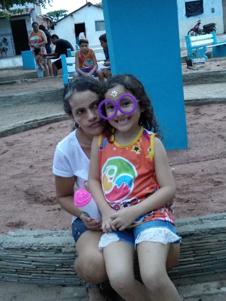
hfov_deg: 53.1
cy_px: 150
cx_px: 113
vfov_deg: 67.3
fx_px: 226
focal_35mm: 26
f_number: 2.2
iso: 1600
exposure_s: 1/13
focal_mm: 3.83
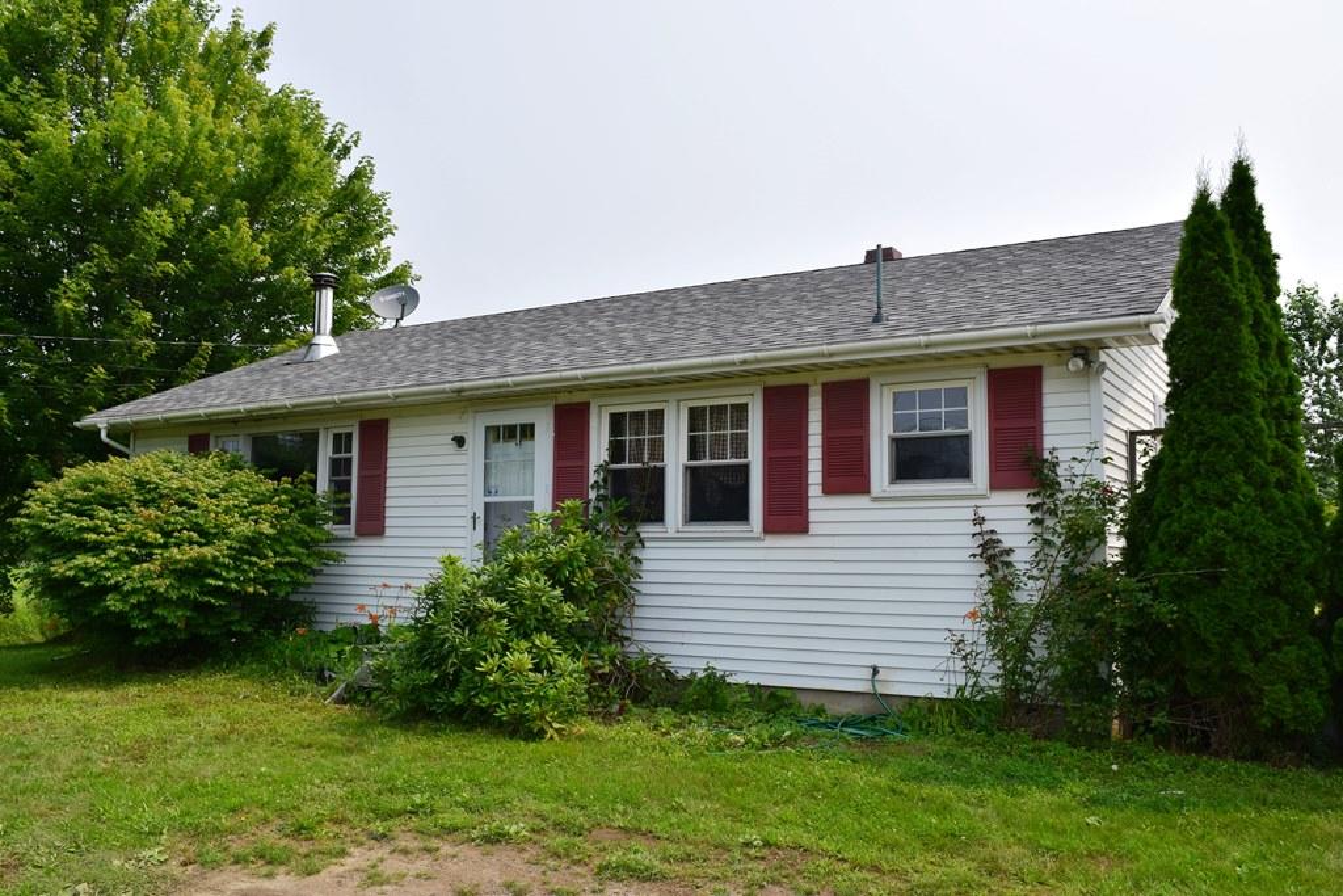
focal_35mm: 30
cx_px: 672
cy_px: 448
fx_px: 1119
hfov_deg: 61.9
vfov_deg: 43.6
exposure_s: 1/500
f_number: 11
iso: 250
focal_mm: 20
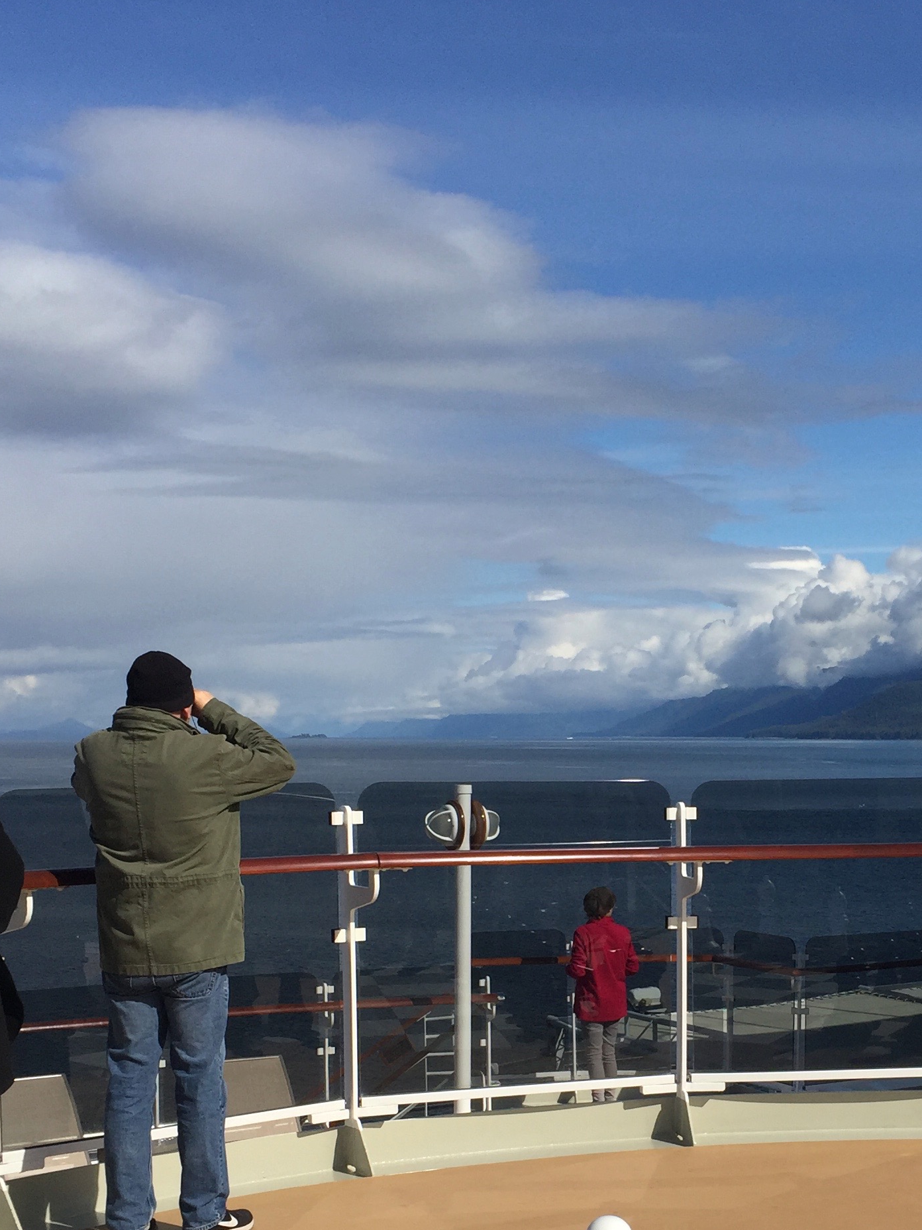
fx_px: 1811
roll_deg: +0.5
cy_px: 909
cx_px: 654
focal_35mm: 51
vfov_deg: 36.7
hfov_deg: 28.3
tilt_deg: -3.8
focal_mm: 4.15
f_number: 2.2
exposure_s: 1/4405
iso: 32
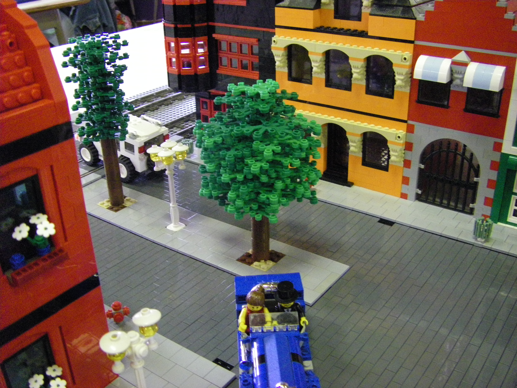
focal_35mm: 38
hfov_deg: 49.0
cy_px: 194
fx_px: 568
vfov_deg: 37.7
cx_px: 258
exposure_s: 1/13
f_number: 3.5
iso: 800
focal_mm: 6.3
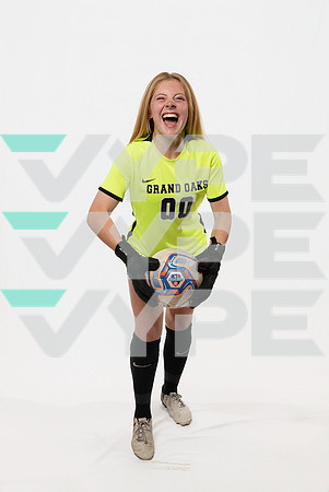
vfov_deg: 42.6
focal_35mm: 46
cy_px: 246
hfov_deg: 29.2
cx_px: 164
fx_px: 630
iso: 640
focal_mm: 46.1
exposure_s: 1/160
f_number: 9
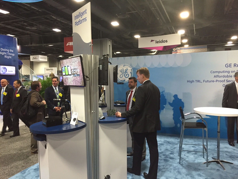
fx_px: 199
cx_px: 119
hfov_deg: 61.7
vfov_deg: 48.2
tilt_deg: -1.3
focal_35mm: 29
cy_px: 90
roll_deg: +0.2
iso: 200
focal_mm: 4.15
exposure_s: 1/30
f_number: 2.2
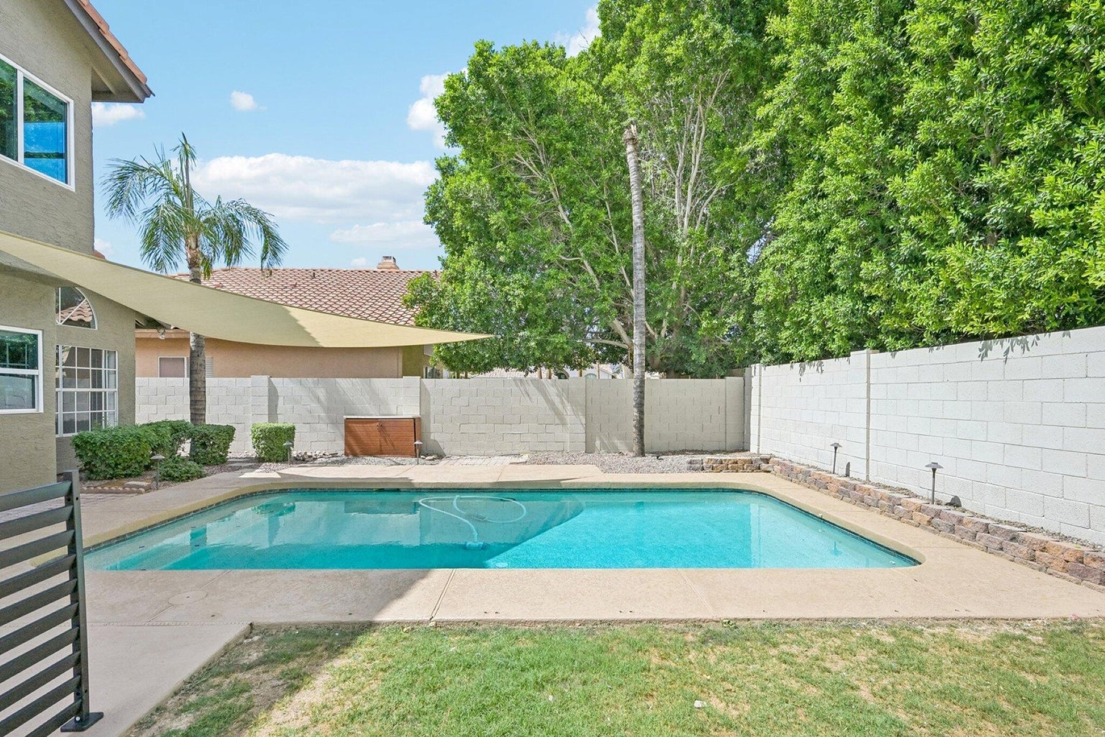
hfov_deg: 95.0
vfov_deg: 72.1
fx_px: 506
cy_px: 368
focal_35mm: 16
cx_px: 552
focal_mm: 16.5
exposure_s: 1/1600
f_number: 8
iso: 640
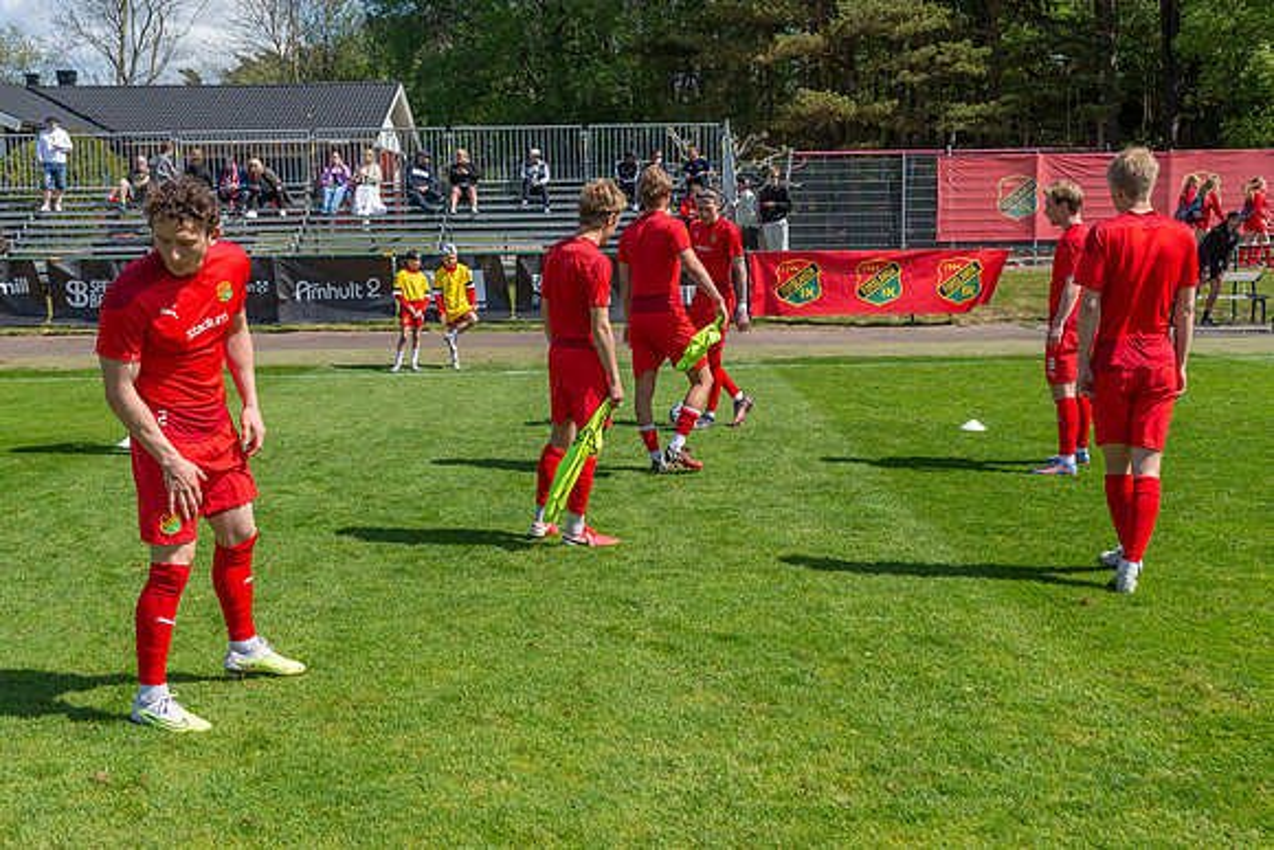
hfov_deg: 47.7
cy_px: 425
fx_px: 1440
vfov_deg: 32.9
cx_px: 637
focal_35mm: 41
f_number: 4
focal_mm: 40
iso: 125
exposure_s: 1/800
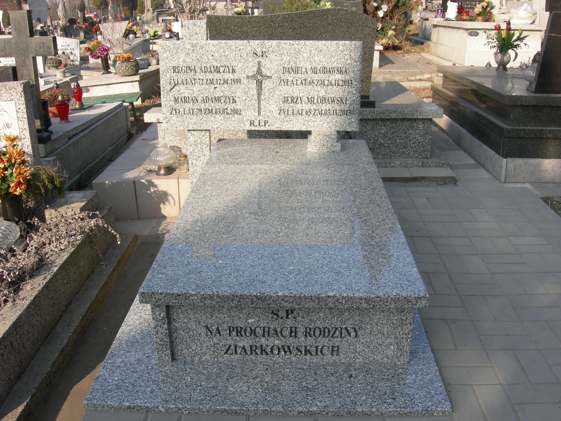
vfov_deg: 39.7
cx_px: 280
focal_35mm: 36
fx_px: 583
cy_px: 210
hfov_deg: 51.4
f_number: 5.4
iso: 64
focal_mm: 7.5
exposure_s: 1/185
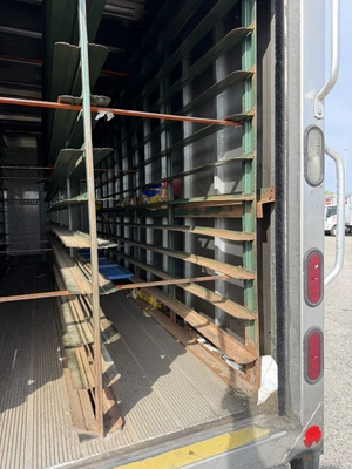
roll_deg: +0.5
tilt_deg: -0.8
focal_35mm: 24
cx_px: 176
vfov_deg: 71.6
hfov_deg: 56.8
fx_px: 325
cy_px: 234
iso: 80
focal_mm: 6.76
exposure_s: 1/931
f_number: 1.78
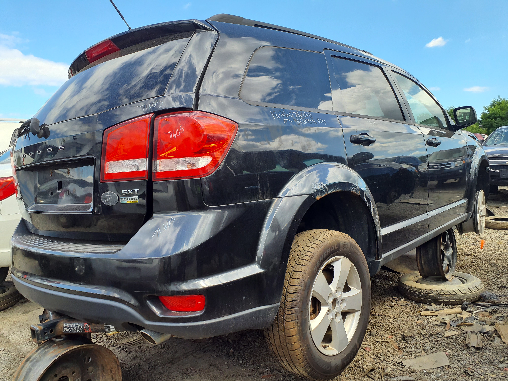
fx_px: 396
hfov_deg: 65.3
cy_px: 190
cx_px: 254
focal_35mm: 27
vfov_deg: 51.4
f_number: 1.9
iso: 40
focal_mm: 3.58
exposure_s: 1/602
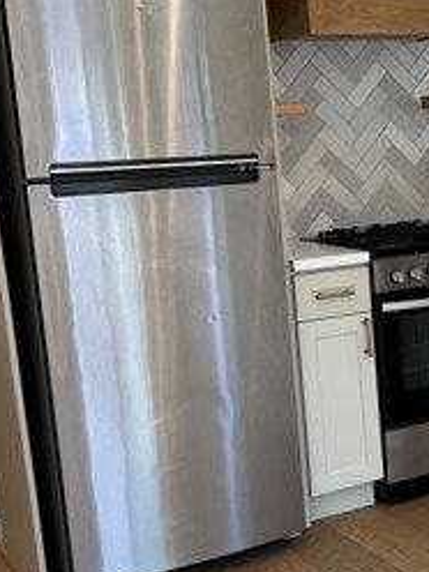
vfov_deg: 28.9
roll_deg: +2.9
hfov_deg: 20.7
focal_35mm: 67
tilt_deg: -11.1
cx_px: 487
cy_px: 325
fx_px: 1107
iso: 32
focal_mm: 5.7
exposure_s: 1/144
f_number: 1.5
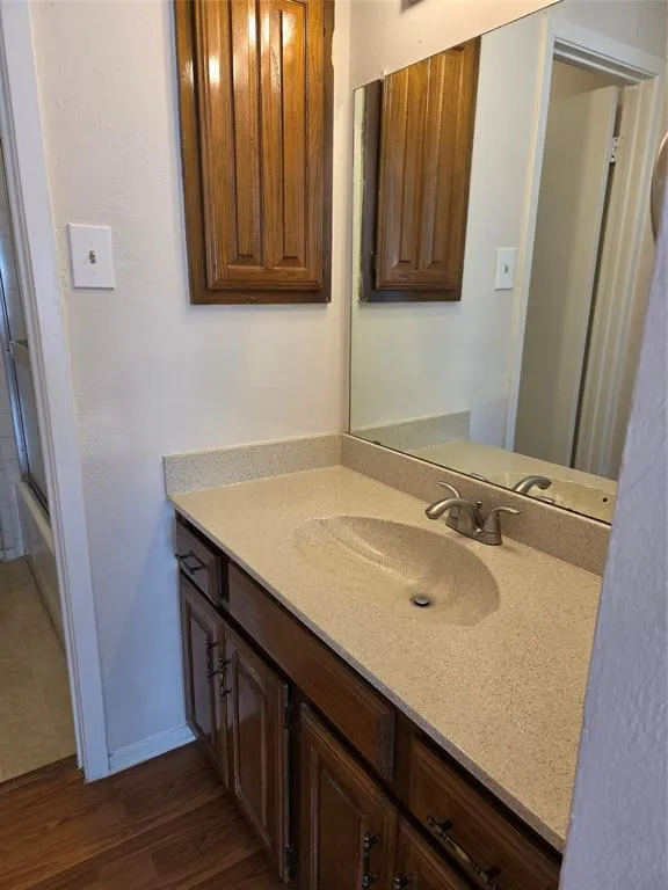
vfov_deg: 73.9
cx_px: 334
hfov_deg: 58.9
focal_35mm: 23
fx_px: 592
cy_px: 445
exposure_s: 1/120
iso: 125
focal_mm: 5.4
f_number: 1.8
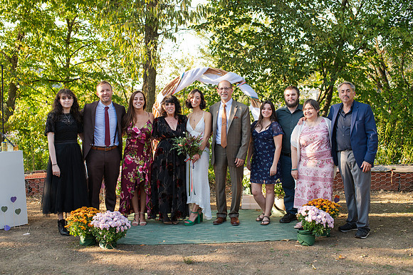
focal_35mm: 38
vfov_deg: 35.1
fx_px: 435
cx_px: 201
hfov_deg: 50.8
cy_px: 137
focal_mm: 35
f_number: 3.5
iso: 360
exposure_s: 1/640
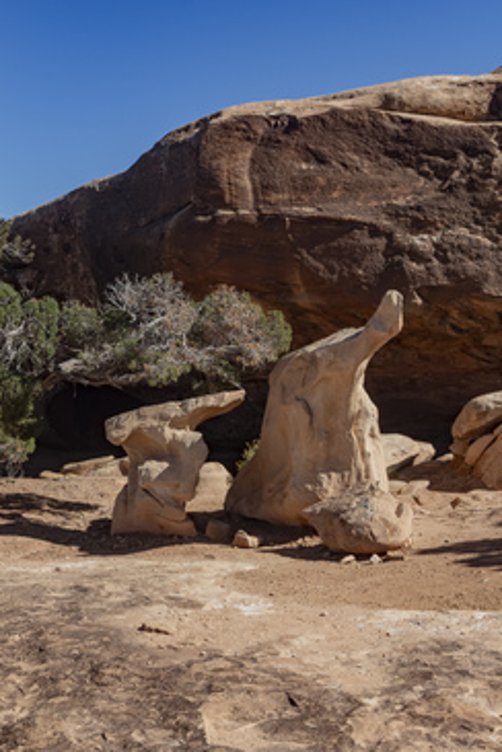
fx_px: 1088
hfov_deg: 25.9
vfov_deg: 38.2
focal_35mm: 52
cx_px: 173
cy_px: 371
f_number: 5.6
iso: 200
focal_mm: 23.13
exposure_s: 1/500
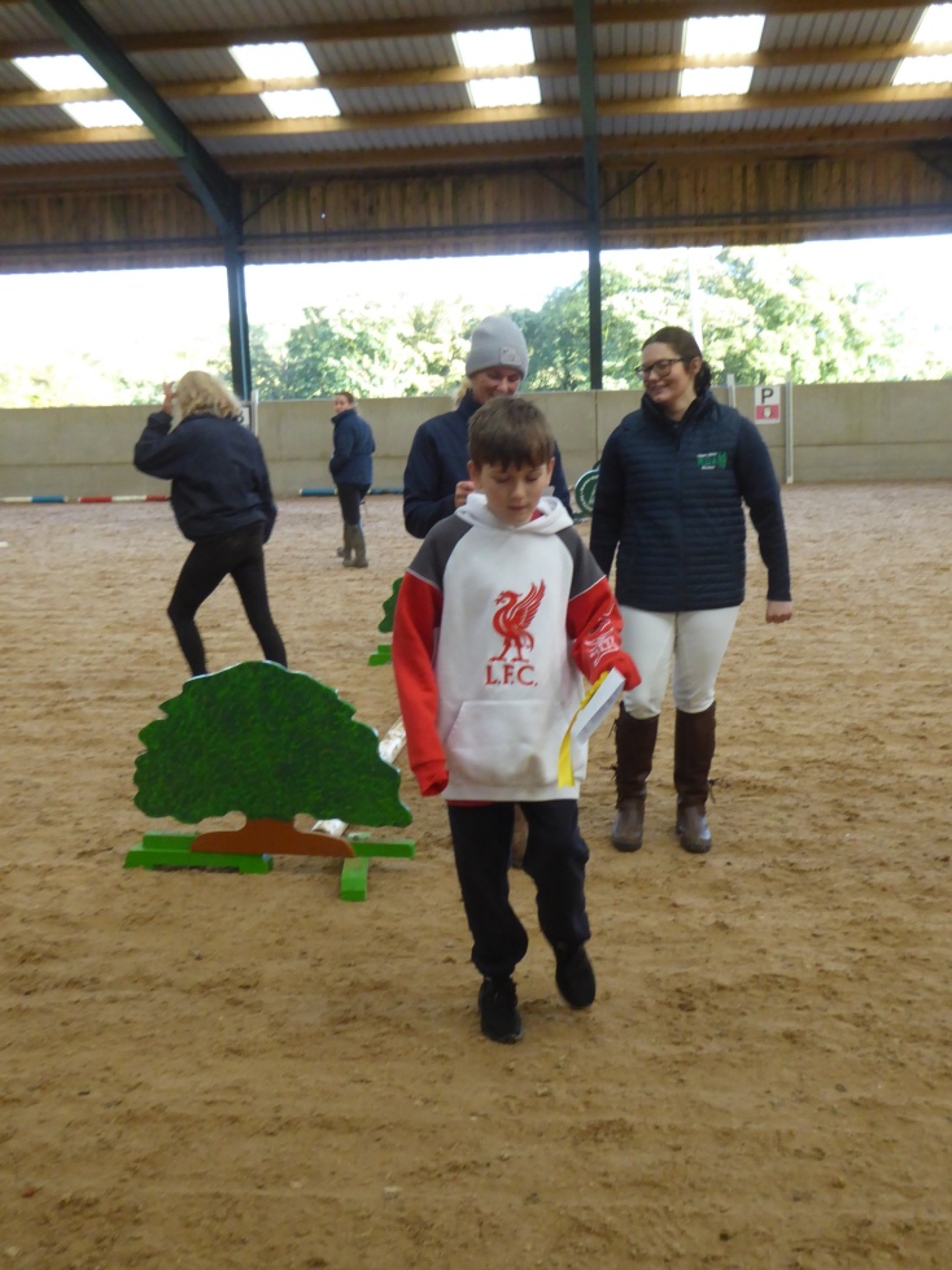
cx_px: 476
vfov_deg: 51.4
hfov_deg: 39.6
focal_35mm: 36
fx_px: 1320
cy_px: 635
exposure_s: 1/125
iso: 400
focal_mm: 6.3
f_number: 3.7
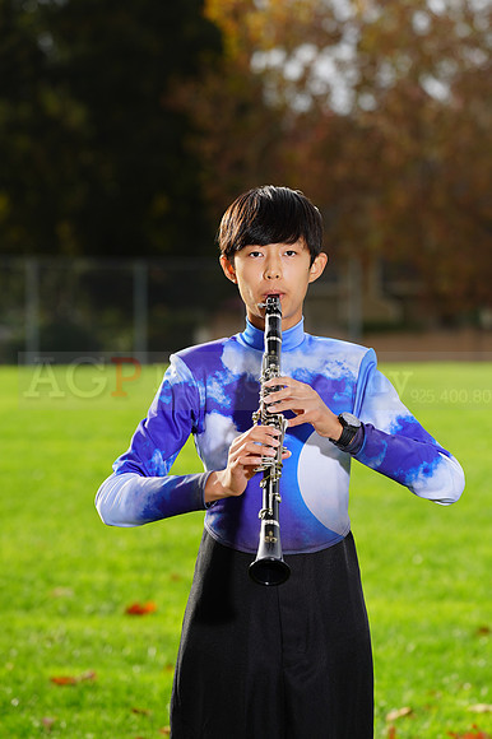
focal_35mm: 203
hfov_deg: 6.8
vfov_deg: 10.1
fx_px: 4166
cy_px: 370
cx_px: 246
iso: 100
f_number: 7.1
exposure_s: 1/200
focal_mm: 203
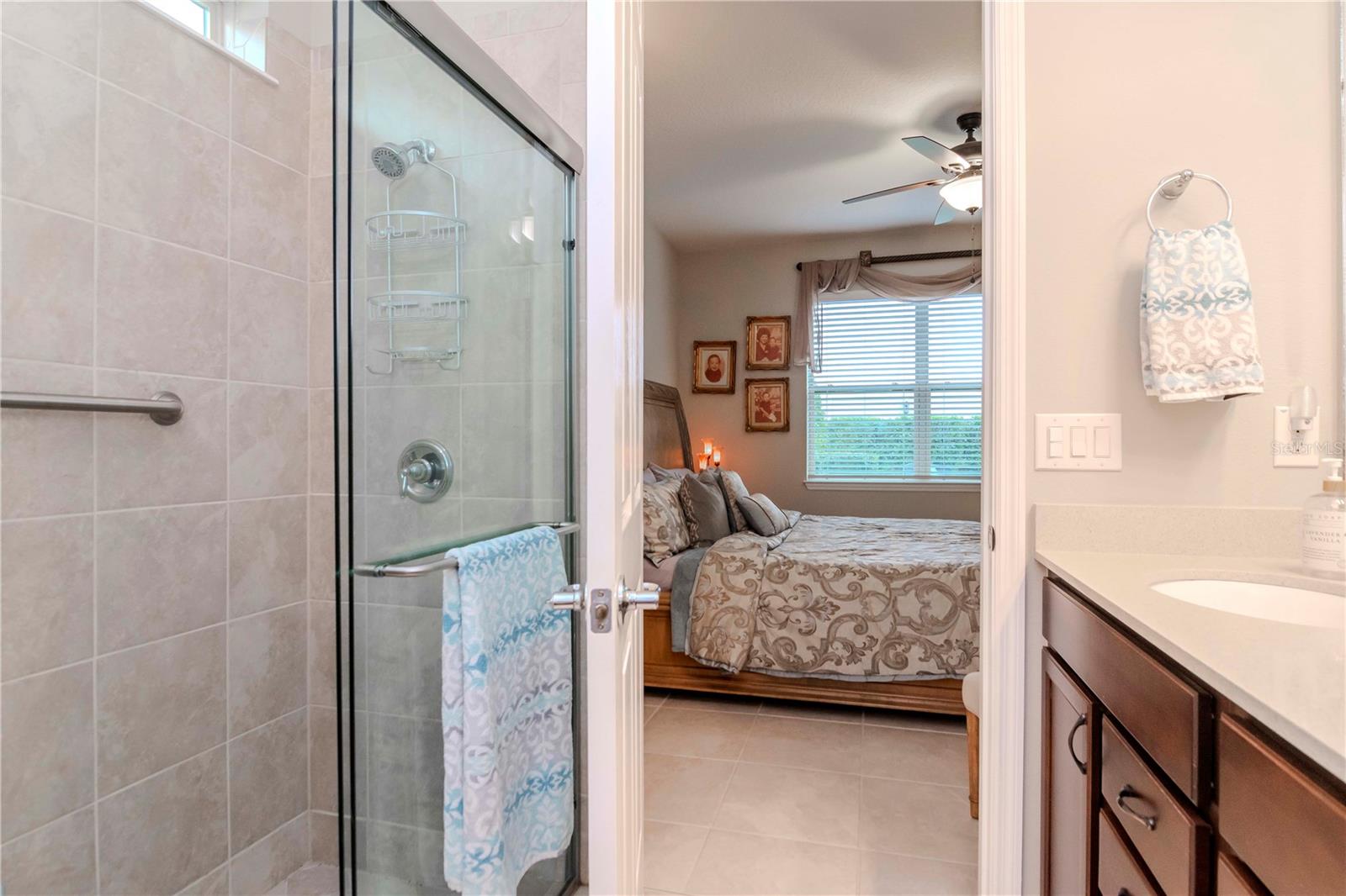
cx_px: 673
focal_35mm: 17
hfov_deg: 92.5
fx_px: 645
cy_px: 448
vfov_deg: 69.6
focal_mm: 11.5
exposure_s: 1/25
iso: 800
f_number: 7.1
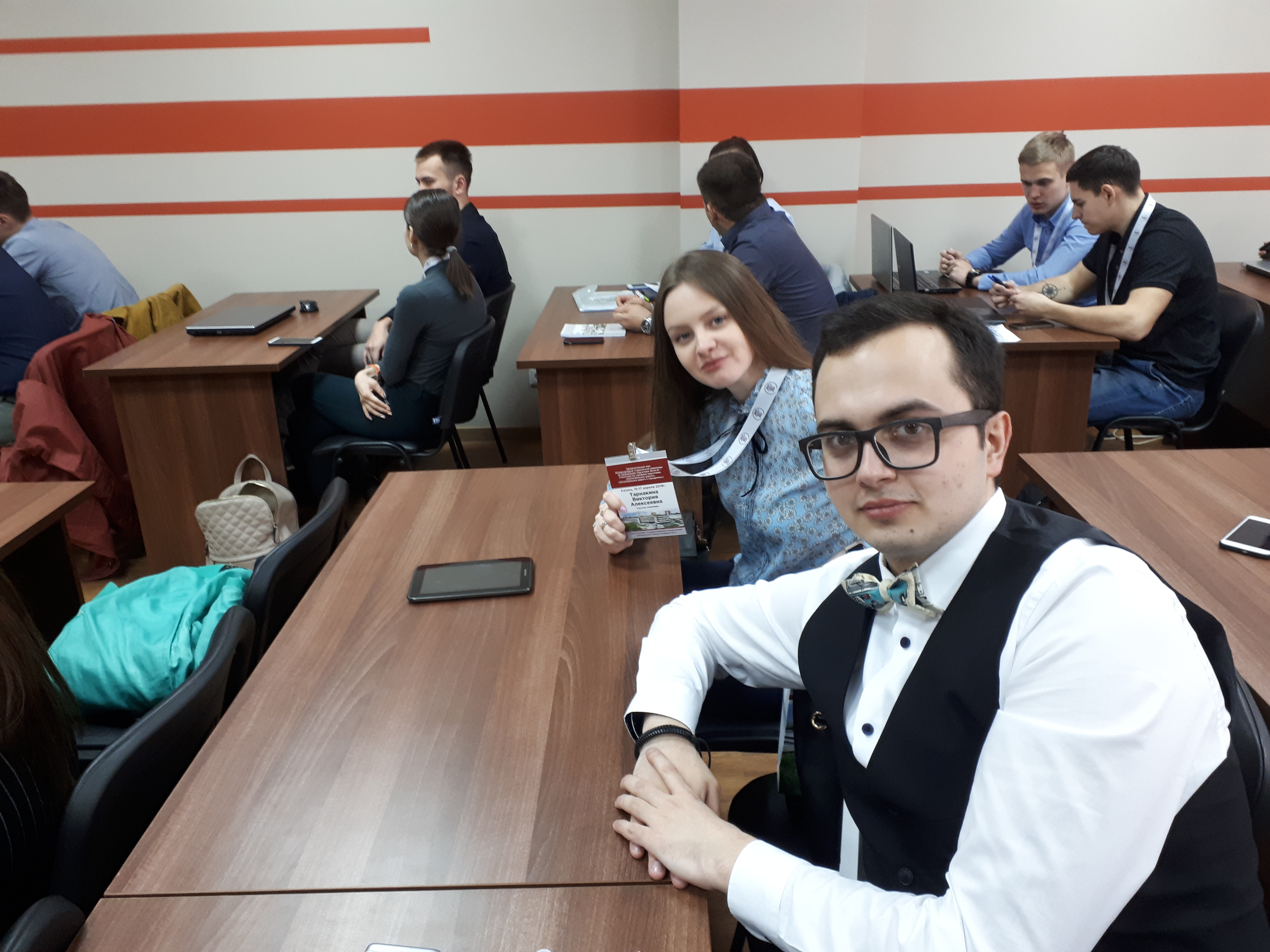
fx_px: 991
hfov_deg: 65.3
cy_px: 476
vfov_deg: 51.4
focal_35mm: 27
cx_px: 635
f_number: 1.9
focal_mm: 3.6
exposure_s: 1/20
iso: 160
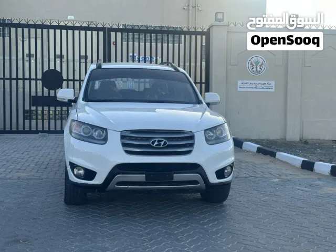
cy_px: 126
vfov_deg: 30.3
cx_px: 168
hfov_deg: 39.7
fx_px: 466
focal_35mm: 48
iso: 64
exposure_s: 1/1395
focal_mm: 6.86
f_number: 1.78
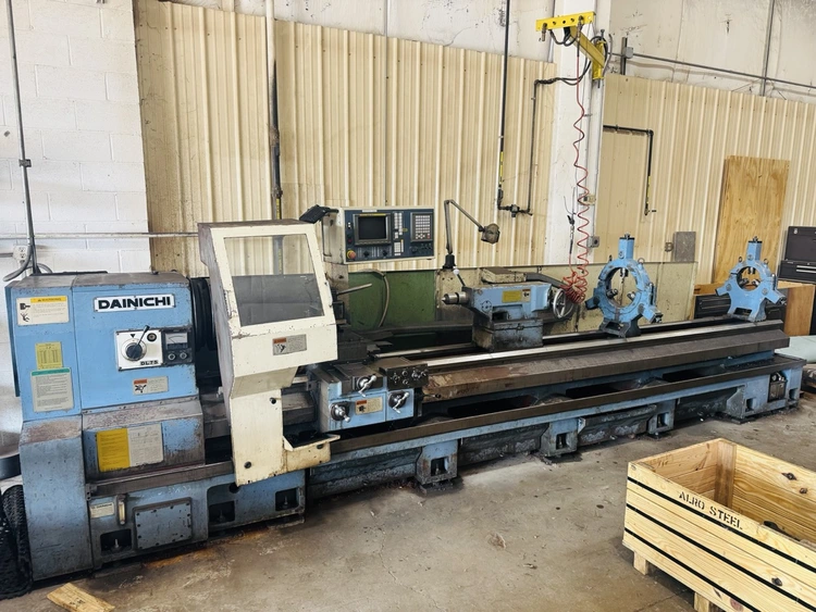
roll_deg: -1.3
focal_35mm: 24
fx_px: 566
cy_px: 306
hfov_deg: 71.6
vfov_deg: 56.8
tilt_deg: -11.0
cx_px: 408
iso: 160
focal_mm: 6.76
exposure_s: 1/121
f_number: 1.78
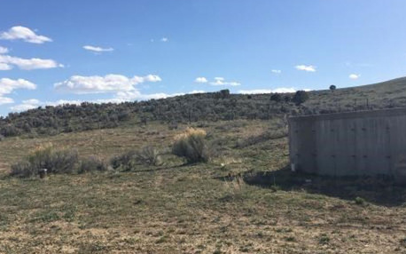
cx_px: 191
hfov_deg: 46.2
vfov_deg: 29.8
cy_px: 127
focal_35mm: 43
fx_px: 476
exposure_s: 1/1923
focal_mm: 4.15
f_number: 2.2
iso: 25
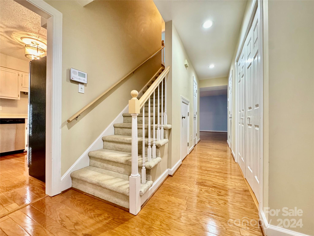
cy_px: 118
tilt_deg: +0.0
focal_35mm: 14
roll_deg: -0.3
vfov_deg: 85.7
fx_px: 127
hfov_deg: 102.1
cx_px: 157
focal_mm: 2.22
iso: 640
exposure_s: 1/60
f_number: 2.2
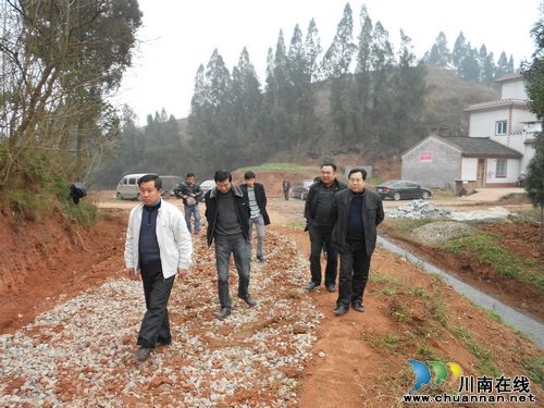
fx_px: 409
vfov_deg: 53.1
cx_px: 272
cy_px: 204
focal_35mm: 26
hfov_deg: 67.3
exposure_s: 1/100
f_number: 3.2
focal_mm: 4.6
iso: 80
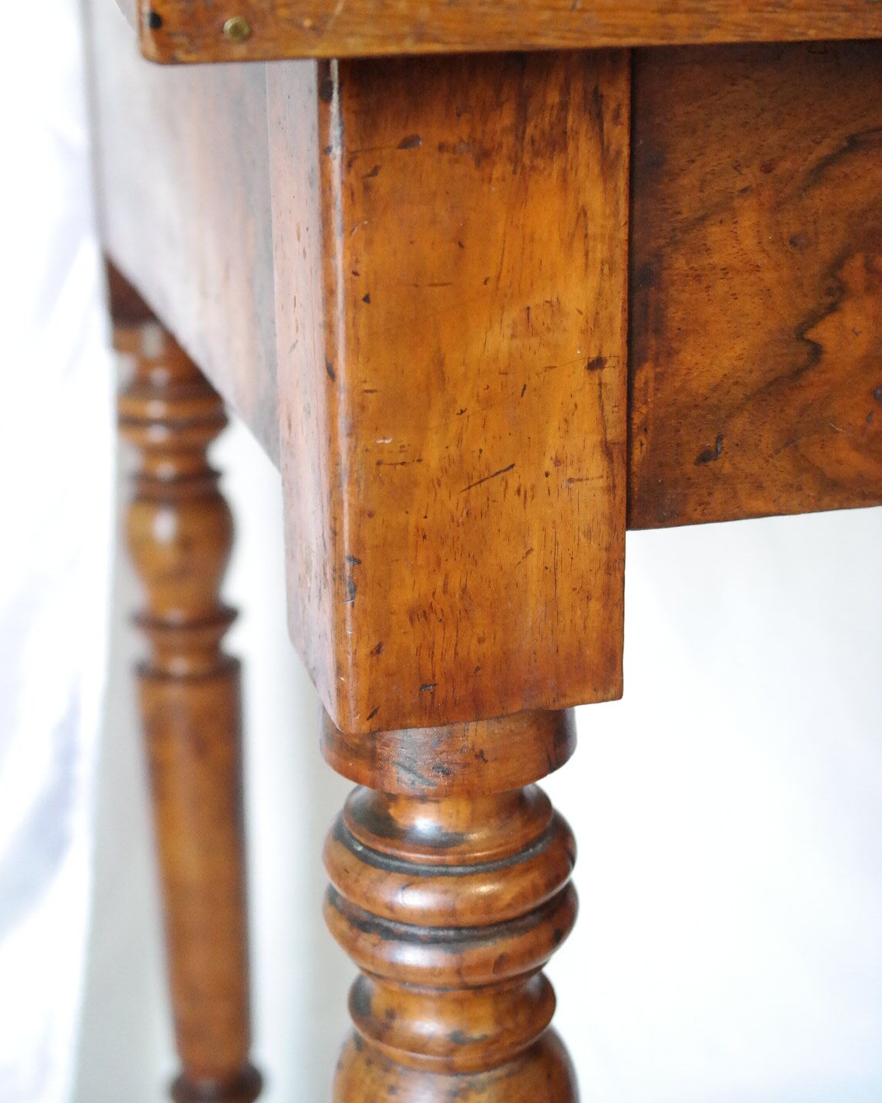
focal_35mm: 56
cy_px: 470
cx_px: 445
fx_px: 1827
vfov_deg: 33.5
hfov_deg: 27.1
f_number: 9
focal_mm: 32
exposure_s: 1/30
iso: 3200
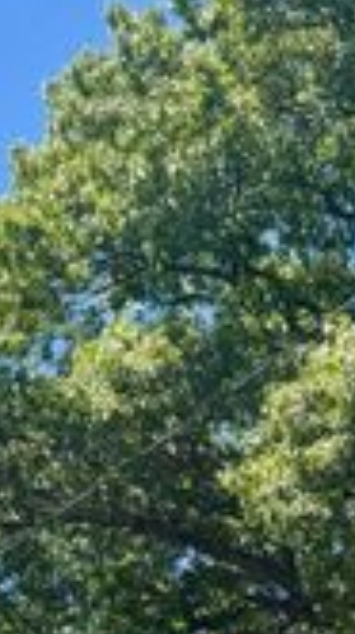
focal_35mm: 105
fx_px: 1763
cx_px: 344
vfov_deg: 18.4
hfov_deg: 11.4
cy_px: 915
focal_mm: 6.76
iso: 80
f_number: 1.78
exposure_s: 1/2415
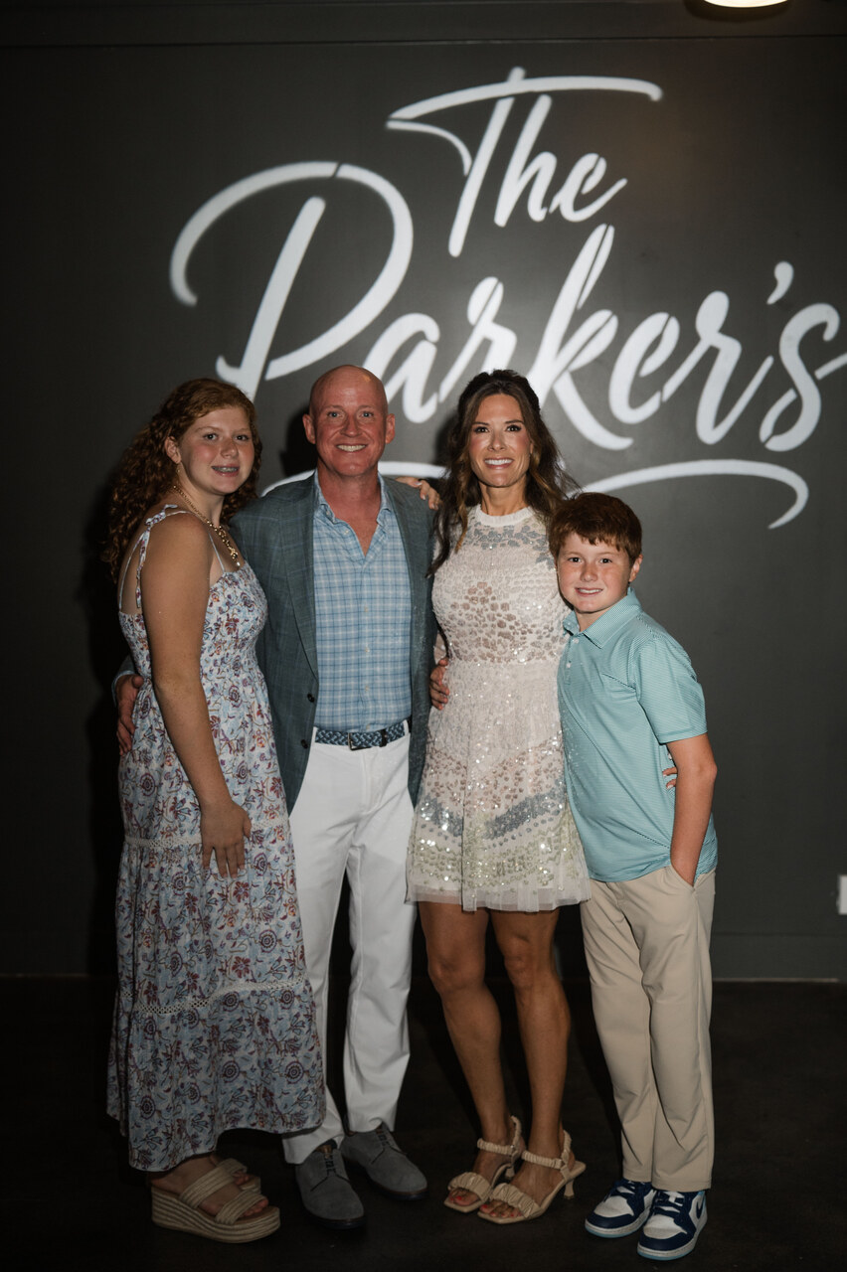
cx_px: 424
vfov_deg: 39.6
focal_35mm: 50
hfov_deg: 27.0
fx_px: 1766
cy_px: 636
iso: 1250
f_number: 2.8
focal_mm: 50
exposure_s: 1/200
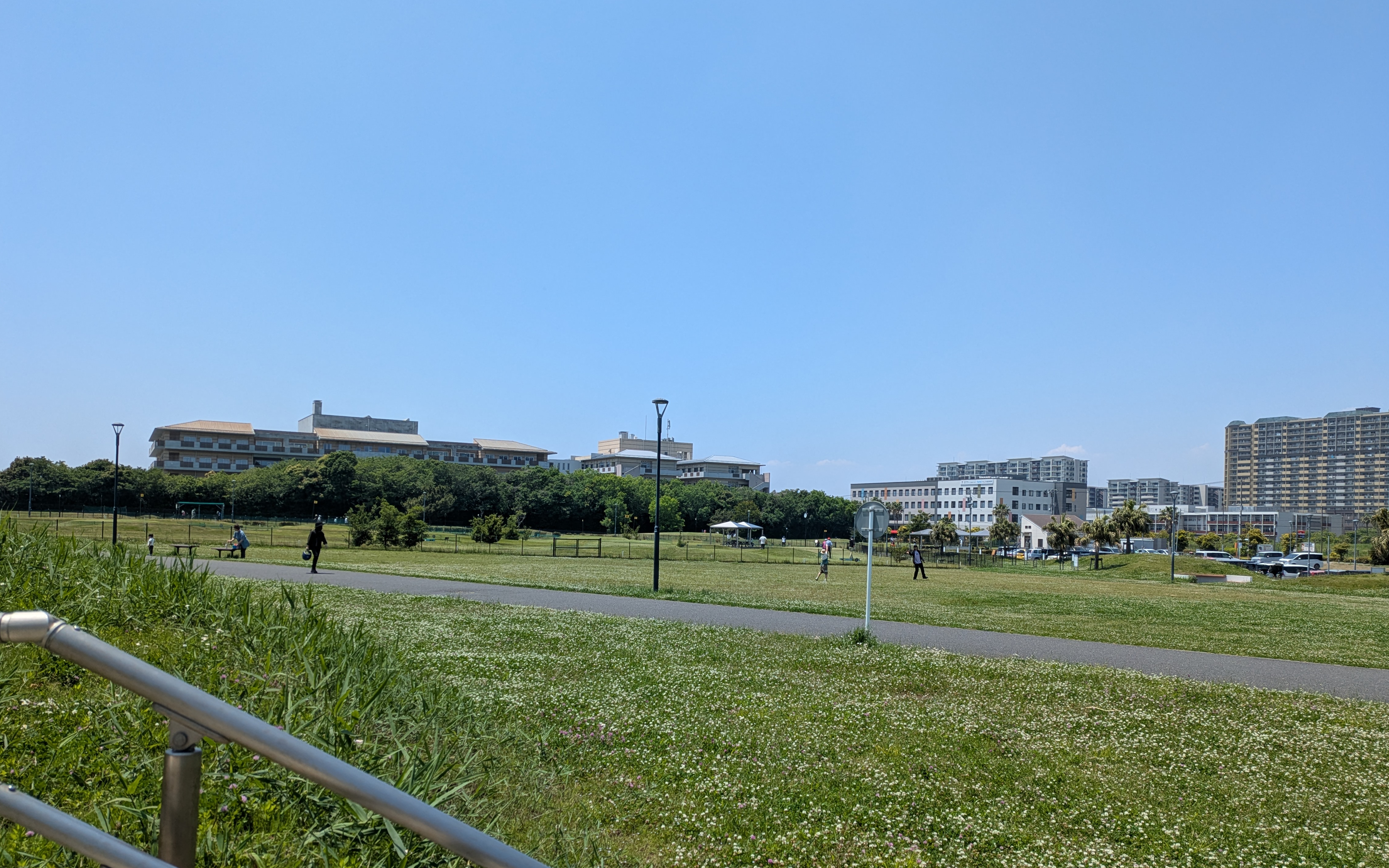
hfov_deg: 68.4
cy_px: 500
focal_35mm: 27
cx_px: 691
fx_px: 1022
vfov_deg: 45.9
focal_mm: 5.43
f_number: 1.89
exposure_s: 1/2222
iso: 48
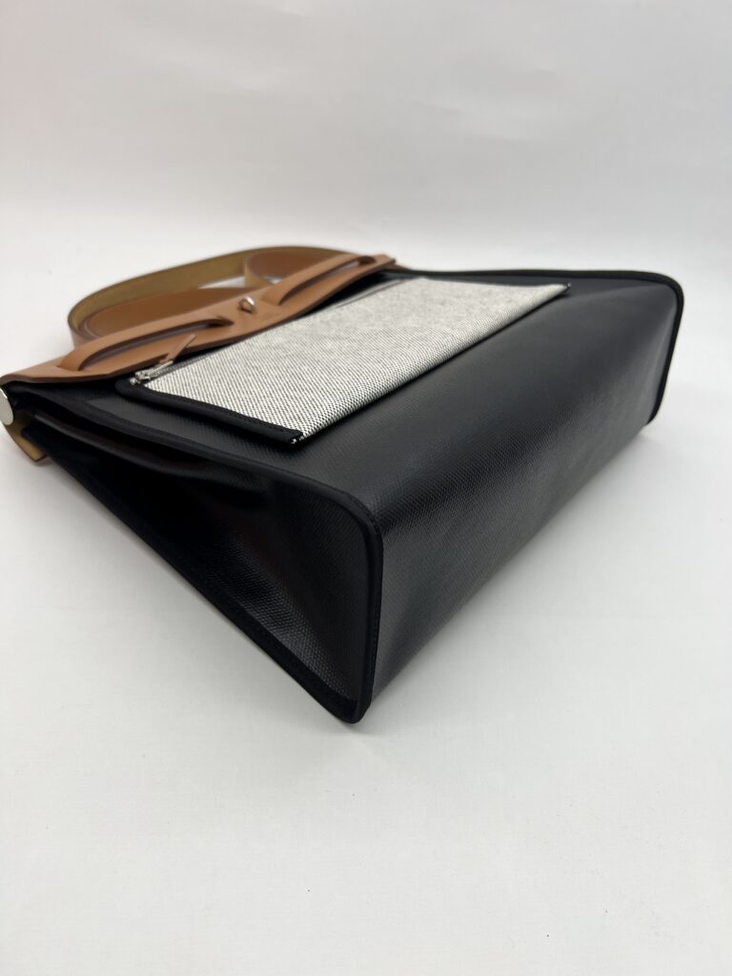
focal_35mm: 26
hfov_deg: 53.1
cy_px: 488
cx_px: 366
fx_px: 733
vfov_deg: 67.3
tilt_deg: -35.5
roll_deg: -9.7
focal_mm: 5.7
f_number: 1.5
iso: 40
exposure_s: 1/239
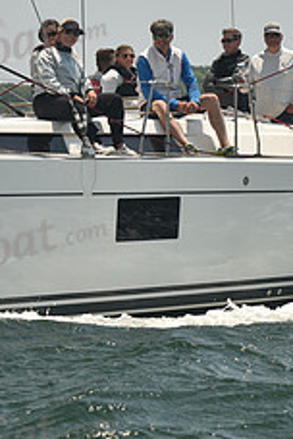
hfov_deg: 5.7
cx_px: 208
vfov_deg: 8.5
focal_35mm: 242
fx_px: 2954
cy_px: 130
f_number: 7.1
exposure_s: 1/640
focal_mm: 95
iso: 250
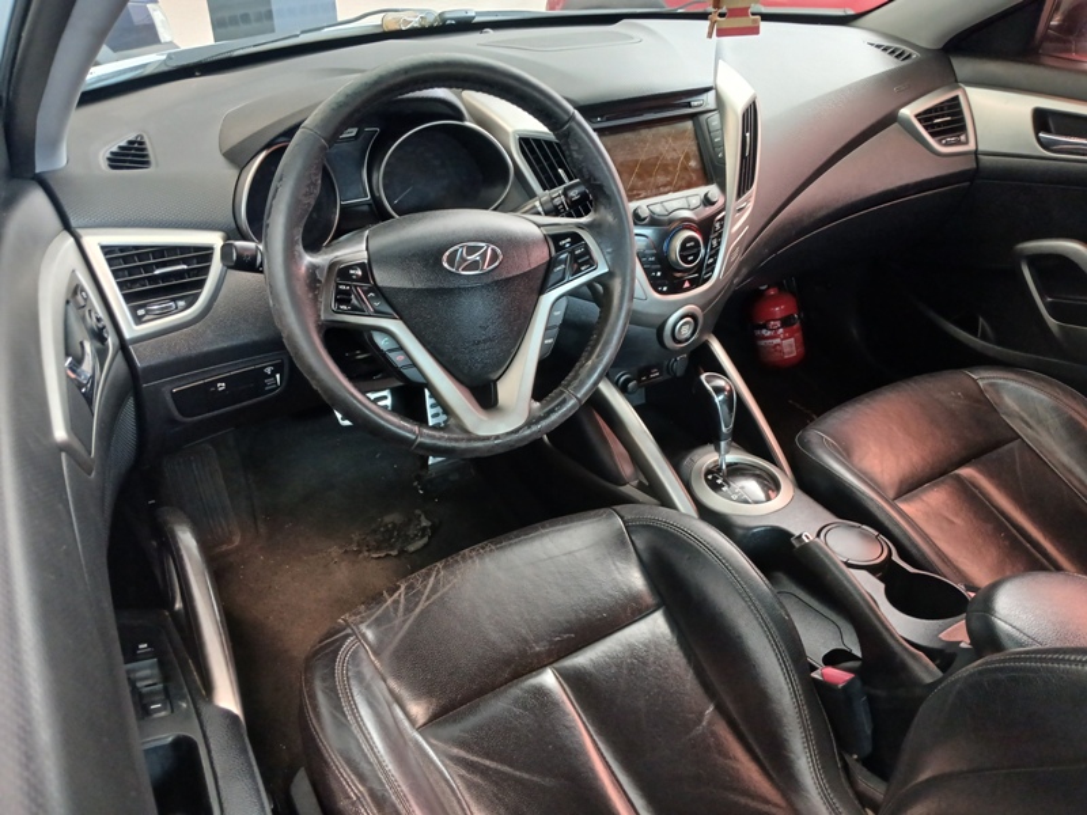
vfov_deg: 53.1
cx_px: 544
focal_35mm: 26
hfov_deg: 67.3
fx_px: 816
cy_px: 408
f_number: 1.8
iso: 250
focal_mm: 3.98
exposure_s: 1/24
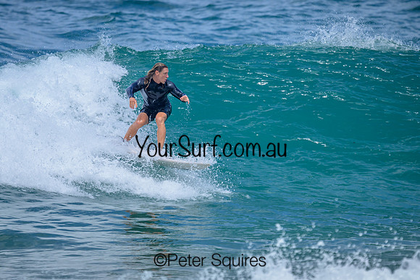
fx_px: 12782
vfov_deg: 1.3
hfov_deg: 1.9
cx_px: 211
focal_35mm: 1095
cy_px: 127
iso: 360
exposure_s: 1/2000
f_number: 6.3
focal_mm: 800
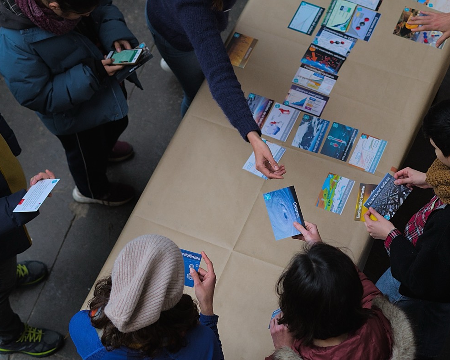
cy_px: 182
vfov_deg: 17.9
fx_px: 1145
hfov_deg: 22.2
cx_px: 266
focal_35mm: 86
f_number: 3.2
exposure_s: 1/500
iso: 1600
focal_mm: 50
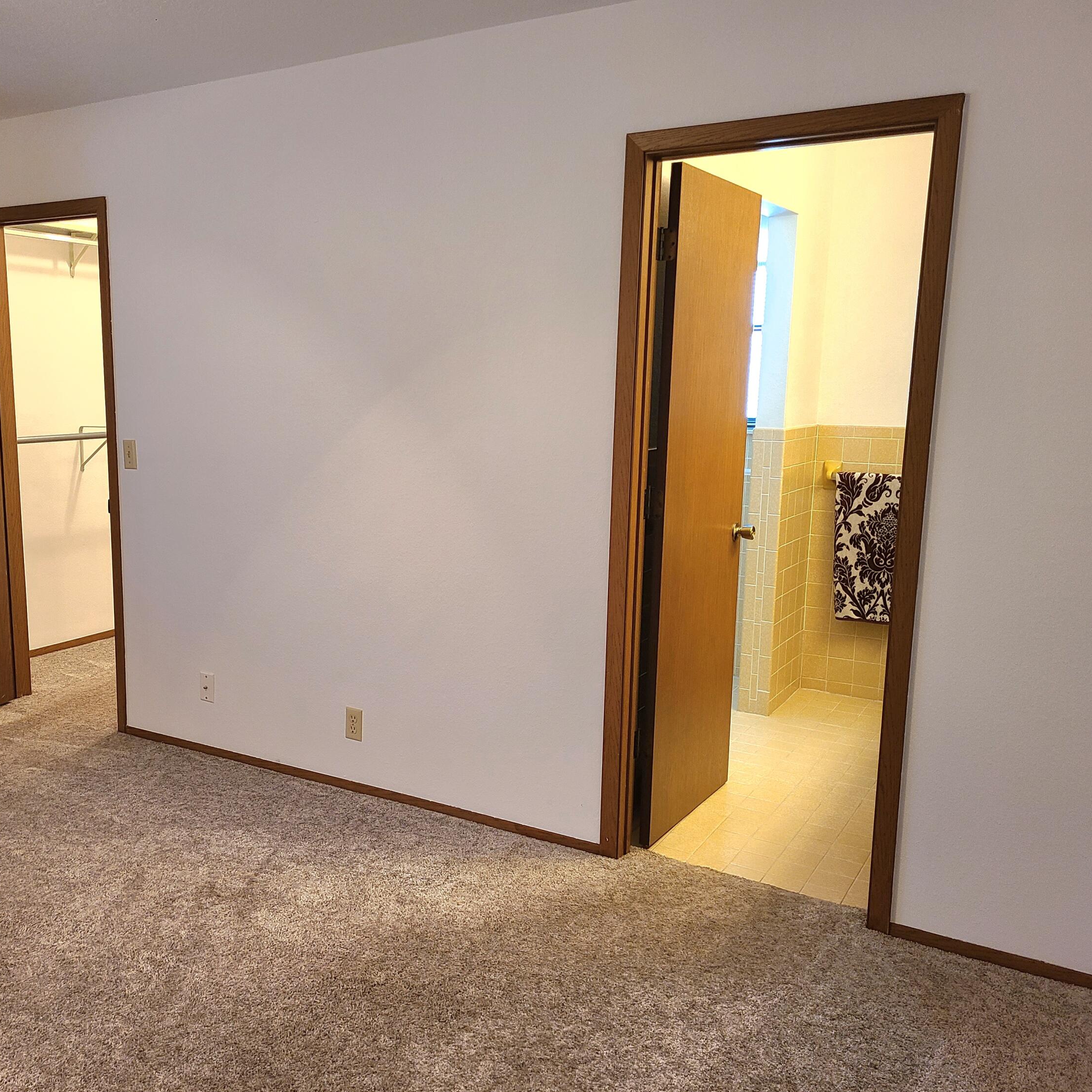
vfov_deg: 52.5
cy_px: 551
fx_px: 1106
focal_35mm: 31
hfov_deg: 52.1
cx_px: 424
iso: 200
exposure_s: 1/40
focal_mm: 5.4
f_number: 1.8
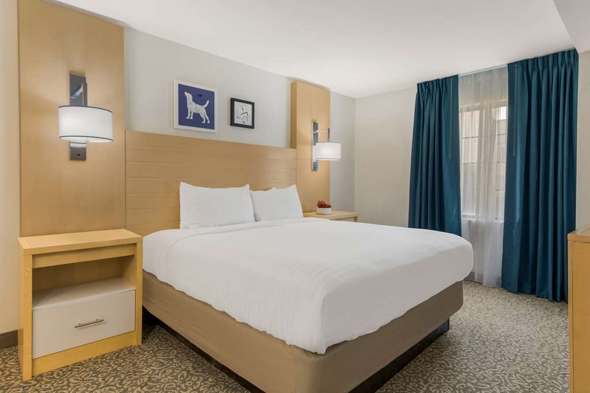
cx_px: 295
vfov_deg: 64.6
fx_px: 311
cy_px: 196
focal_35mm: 19
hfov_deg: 86.9
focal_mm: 19
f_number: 11
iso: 320
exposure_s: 1
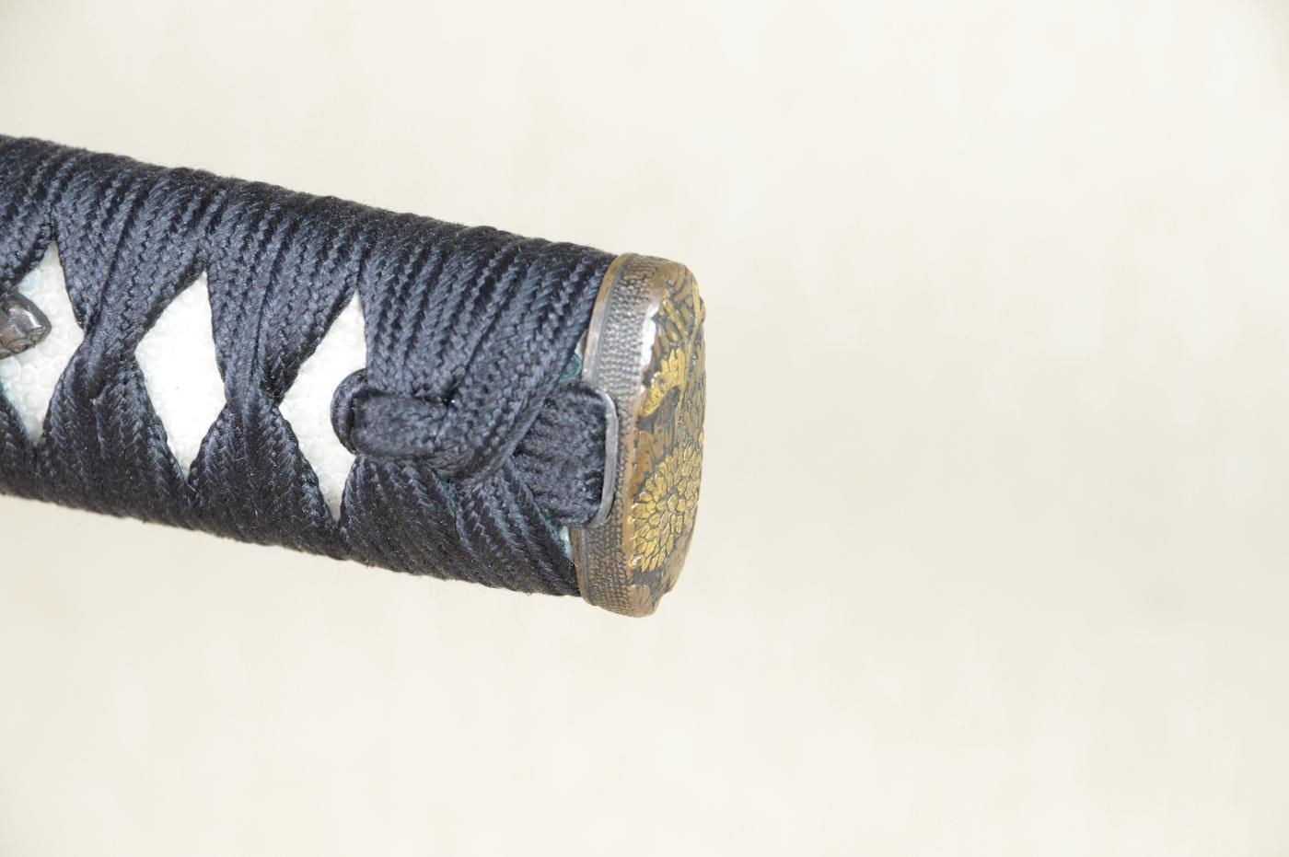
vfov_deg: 6.8
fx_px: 7244
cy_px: 428
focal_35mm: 202
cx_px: 644
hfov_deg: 10.2
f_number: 11
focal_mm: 135
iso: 400
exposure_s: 1/2
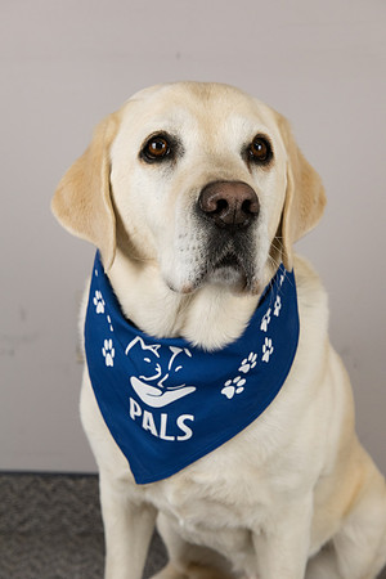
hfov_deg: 22.6
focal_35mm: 60
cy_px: 290
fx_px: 965
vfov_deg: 33.4
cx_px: 193
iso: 2000
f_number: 8
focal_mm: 60
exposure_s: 1/250
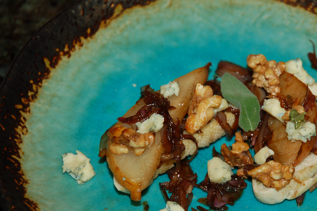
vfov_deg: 9.0
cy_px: 125
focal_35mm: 153
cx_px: 222
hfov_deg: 13.4
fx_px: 1346
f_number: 4.5
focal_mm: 70
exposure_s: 1/60
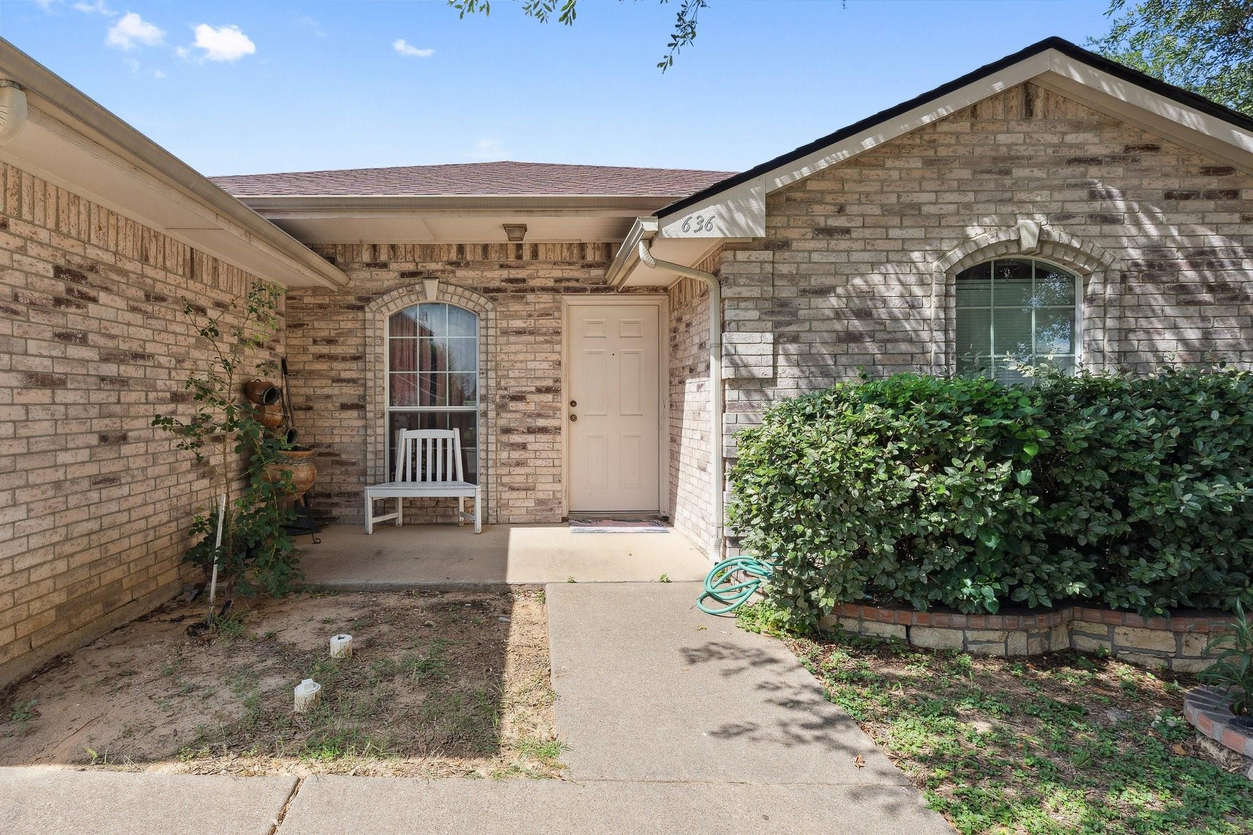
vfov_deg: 67.4
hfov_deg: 90.0
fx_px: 626
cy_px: 418
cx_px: 626
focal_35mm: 18
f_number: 11
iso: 100
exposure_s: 1/80
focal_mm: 18
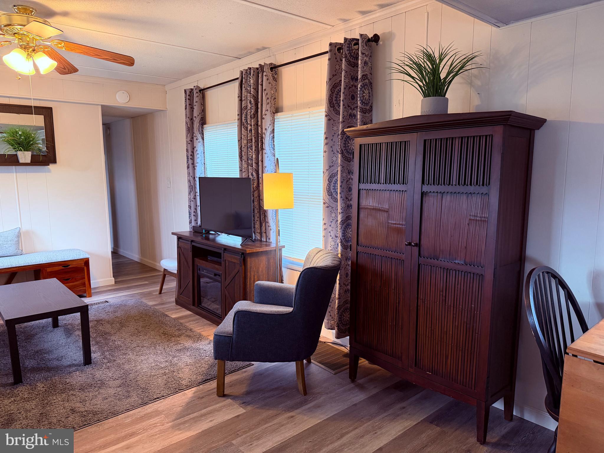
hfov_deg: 71.6
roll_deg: +0.7
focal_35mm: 24
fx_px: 419
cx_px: 302
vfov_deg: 56.8
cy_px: 226
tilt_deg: -7.8
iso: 320
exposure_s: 1/60
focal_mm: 6.76
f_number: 1.78
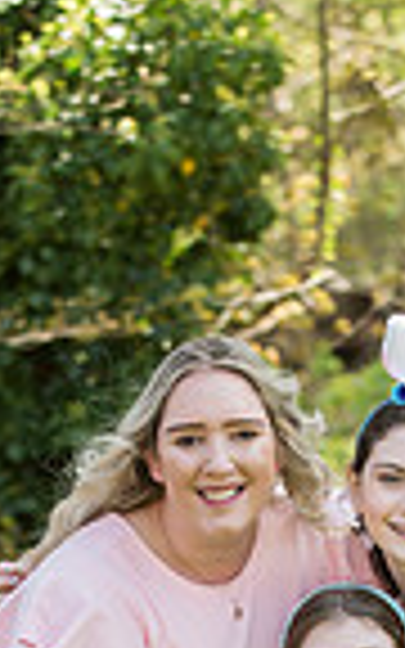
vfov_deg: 7.3
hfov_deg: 4.6
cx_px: 306
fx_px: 5068
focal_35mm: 287
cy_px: 770
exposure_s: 1/1250
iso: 800
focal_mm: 90
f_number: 4
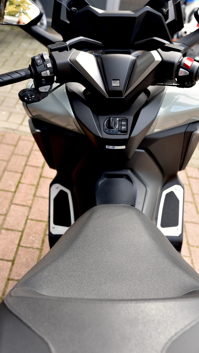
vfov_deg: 42.9
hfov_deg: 24.9
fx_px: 450
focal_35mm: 48
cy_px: 175
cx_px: 116
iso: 200
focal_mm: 45
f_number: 4.5
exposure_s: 1/80
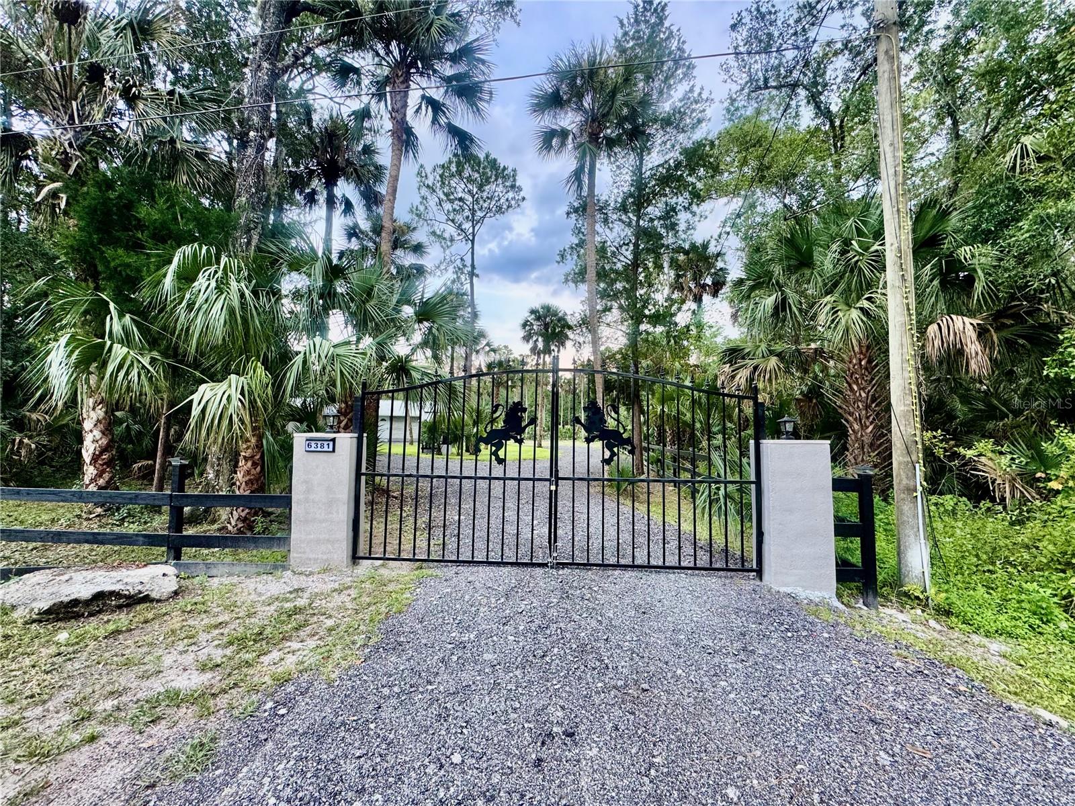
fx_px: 435
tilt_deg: +2.9
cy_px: 403
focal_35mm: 14
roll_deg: -0.3
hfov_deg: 102.1
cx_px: 538
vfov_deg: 85.7
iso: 125
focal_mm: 2.22
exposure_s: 1/99
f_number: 2.2
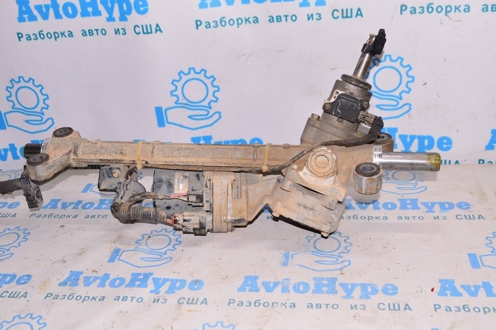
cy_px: 165
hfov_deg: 48.0
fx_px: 558
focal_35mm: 40
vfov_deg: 33.0
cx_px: 248
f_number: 8
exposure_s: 1/200
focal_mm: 27
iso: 1600
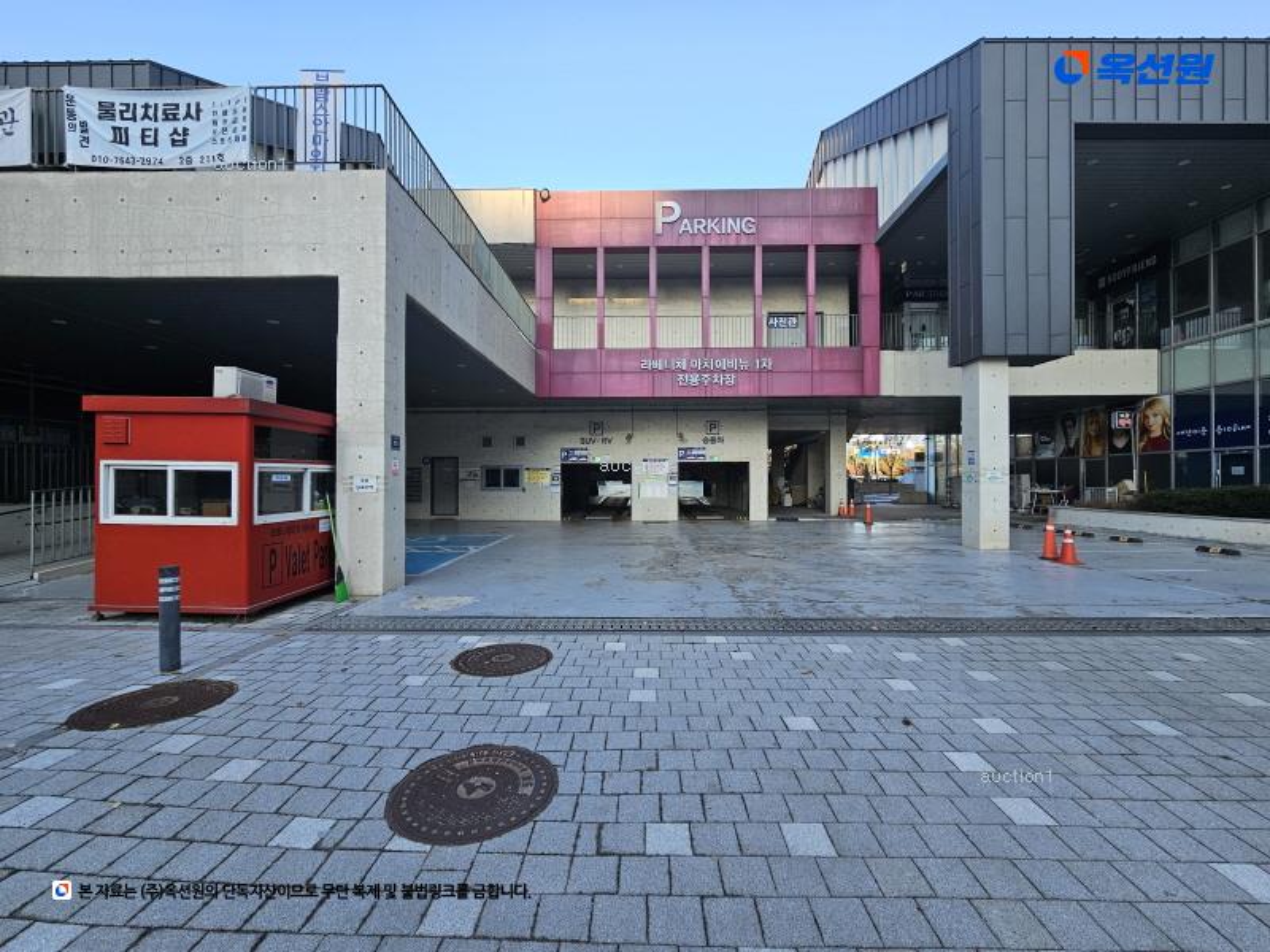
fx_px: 477
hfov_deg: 106.2
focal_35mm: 13
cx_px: 635
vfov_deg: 89.9
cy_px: 476
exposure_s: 1/359
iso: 64
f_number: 2.2
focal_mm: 2.2
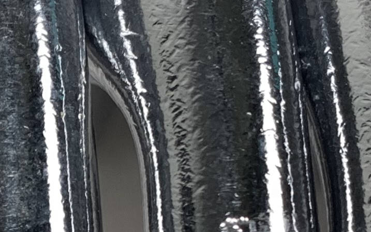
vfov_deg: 8.3
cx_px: -91
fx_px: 1567
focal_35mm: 155
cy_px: 342
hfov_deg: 13.1
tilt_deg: -72.9
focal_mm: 4.25
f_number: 1.8
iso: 50
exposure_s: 1/120
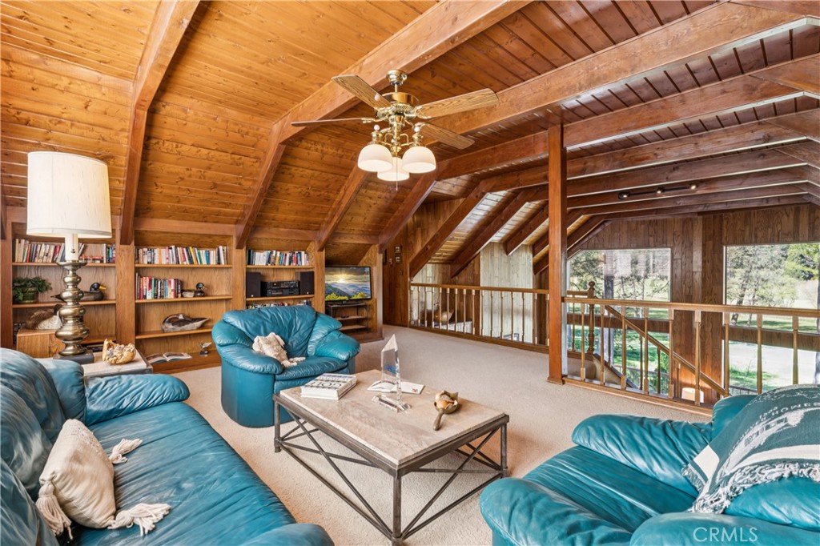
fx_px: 369
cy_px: 273
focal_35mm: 16
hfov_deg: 96.0
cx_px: 410
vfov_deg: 73.0
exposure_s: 1
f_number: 13
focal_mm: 16.2
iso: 100
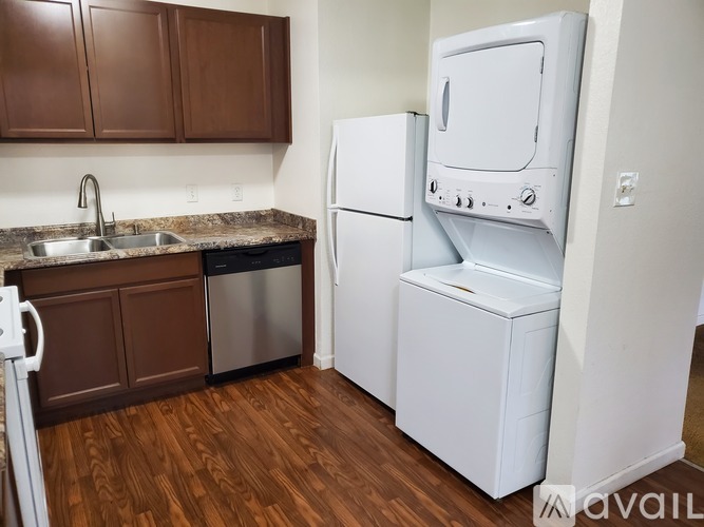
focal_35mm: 26
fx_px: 529
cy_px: 264
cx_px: 352
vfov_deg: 53.0
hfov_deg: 67.3
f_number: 1.5
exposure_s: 1/40
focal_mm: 4.3
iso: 250
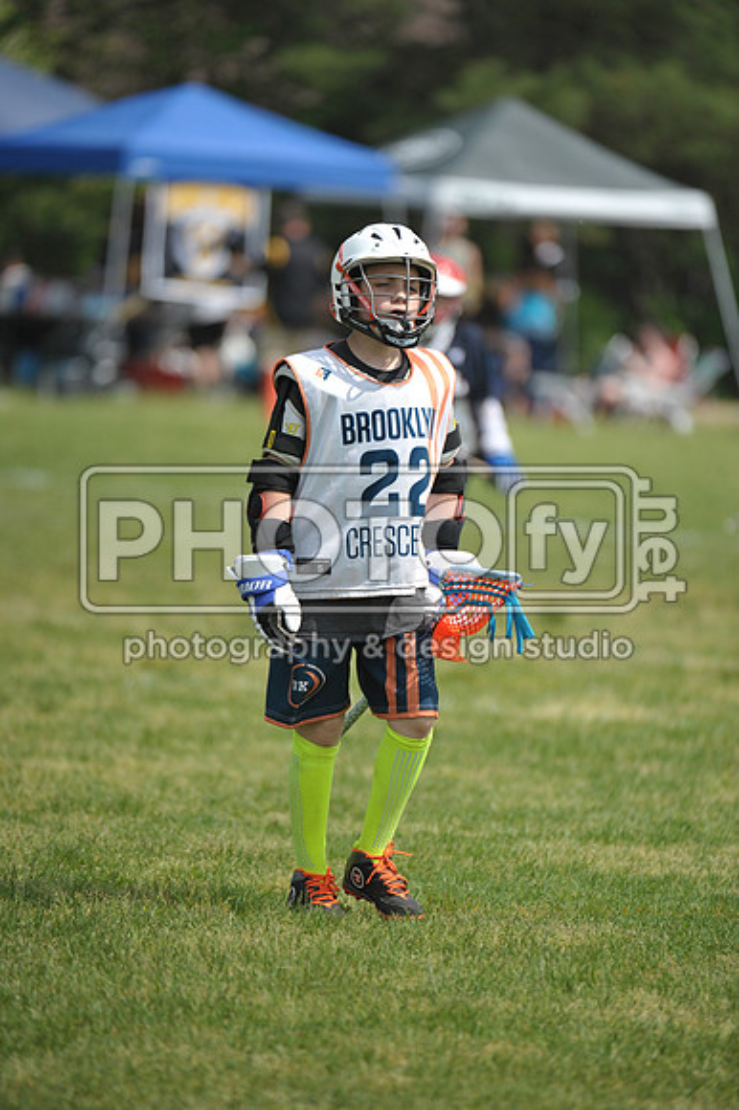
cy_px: 555
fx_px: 9556
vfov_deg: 6.7
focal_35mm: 310
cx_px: 370
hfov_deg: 4.4
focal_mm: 310
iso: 640
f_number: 4
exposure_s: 1/5000
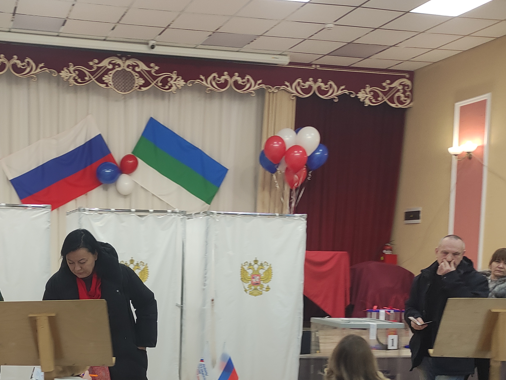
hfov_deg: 38.5
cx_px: 119
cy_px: 318
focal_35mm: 48
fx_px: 702
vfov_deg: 29.4
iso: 178
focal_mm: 5.43
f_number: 1.89
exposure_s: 1/50
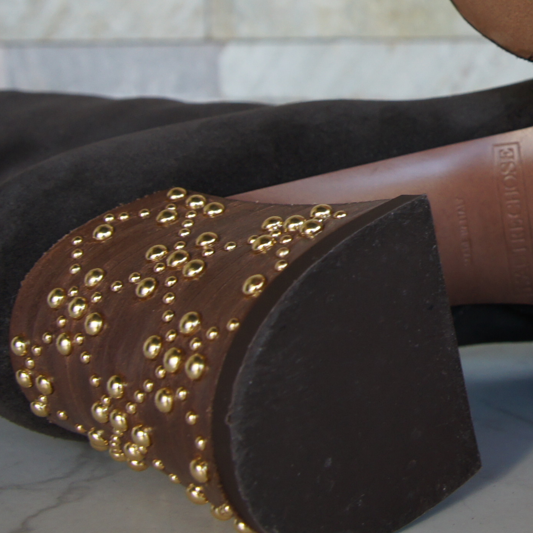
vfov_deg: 23.5
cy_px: 46
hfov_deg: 22.6
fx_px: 1244
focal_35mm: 71
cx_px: 604
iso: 200
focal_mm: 17
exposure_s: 1/50
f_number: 5.6
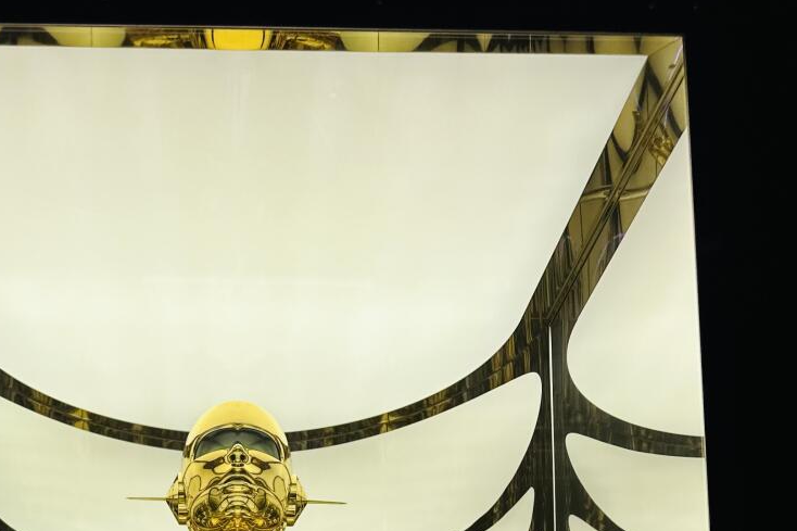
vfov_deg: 22.9
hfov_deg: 39.5
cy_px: 771
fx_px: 1084
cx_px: 227
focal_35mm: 49
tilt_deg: +9.2
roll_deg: -0.6
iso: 100
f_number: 1.78
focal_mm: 6.86
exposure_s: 1/120
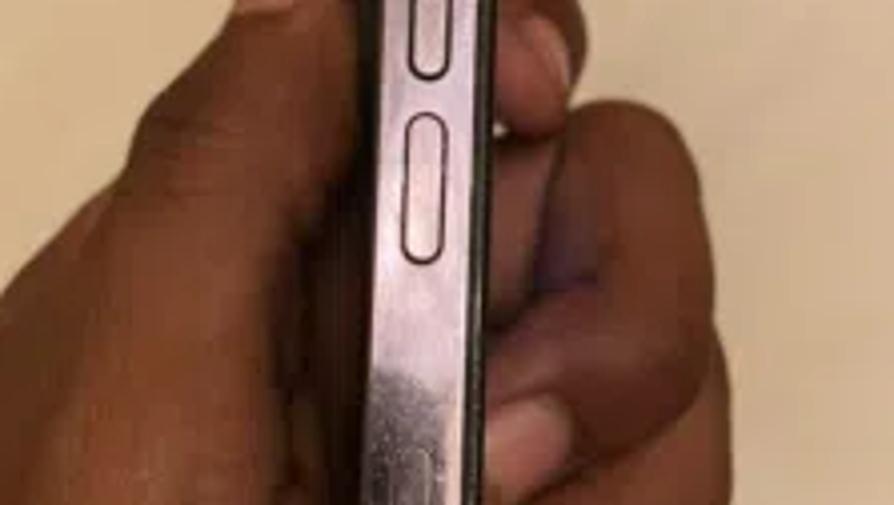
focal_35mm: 65
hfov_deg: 32.3
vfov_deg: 18.6
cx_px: 469
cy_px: 287
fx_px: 1543
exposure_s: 1/50
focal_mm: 4.25
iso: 400
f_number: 1.8
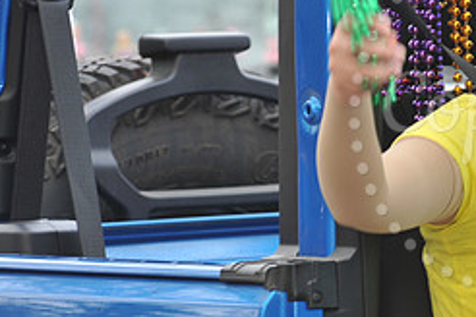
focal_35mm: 472
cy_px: 112
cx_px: 534
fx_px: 6240
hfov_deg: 4.4
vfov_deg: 2.9
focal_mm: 200
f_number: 6.3
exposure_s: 1/80
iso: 250
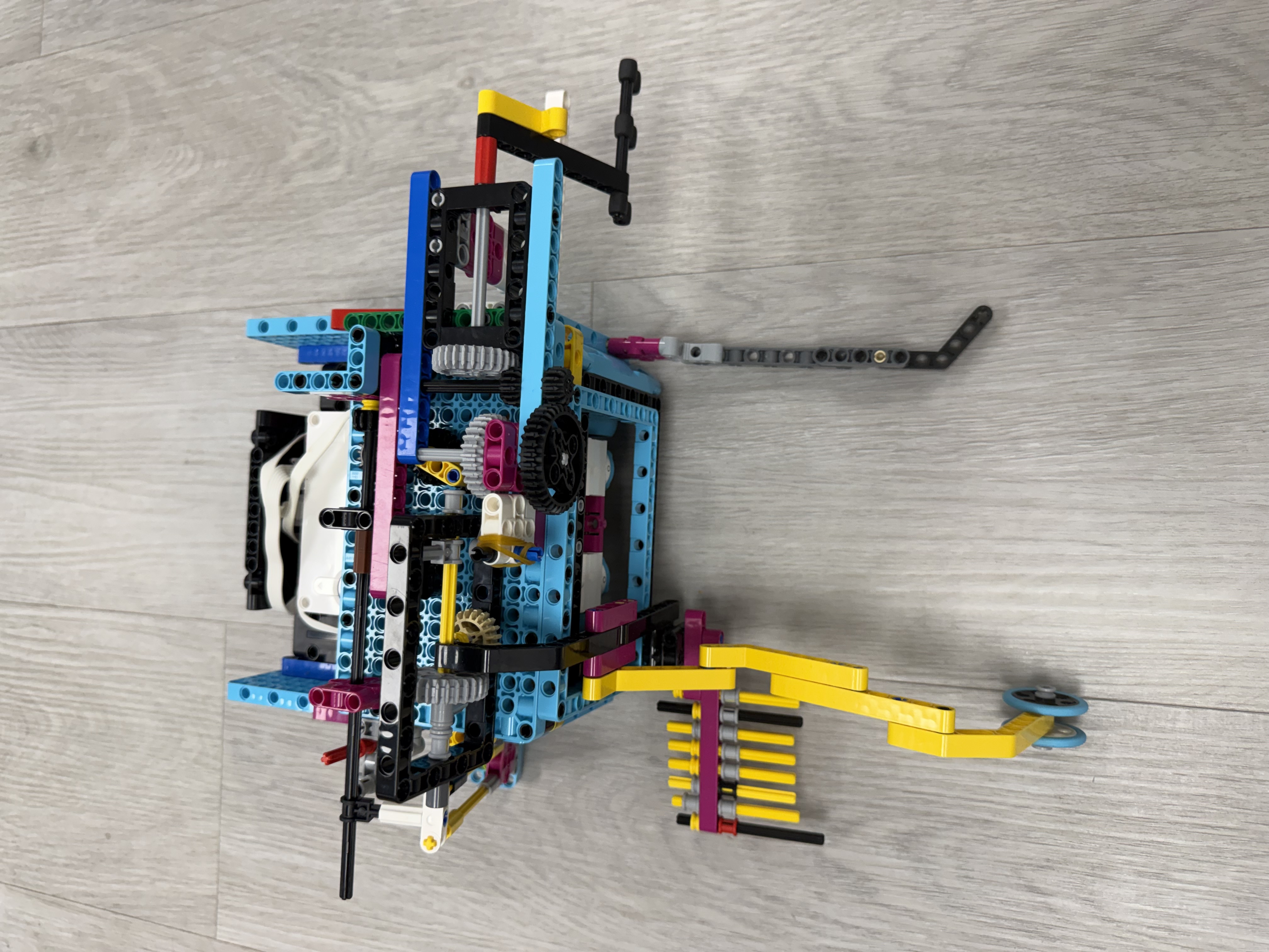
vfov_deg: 56.8
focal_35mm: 24
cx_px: 634
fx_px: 880
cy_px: 476
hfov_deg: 71.6
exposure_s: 1/120
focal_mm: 6.76
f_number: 1.78
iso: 160
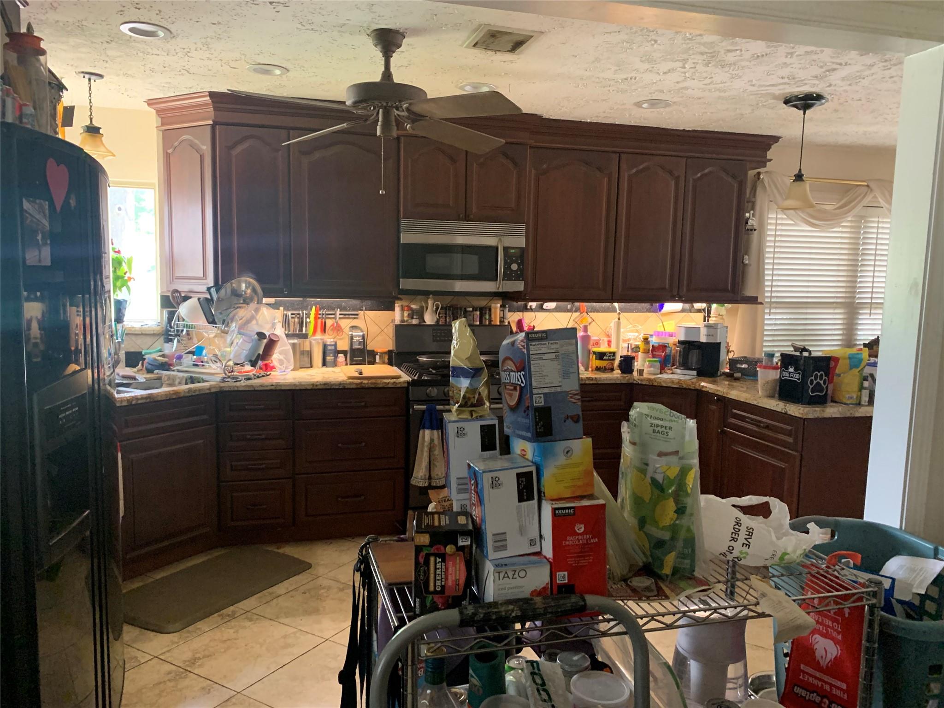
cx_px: 472
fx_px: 709
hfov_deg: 67.3
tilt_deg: -6.4
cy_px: 354
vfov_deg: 53.1
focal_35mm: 26
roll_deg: -0.7
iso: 400
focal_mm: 4.25
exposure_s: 1/40
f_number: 1.8
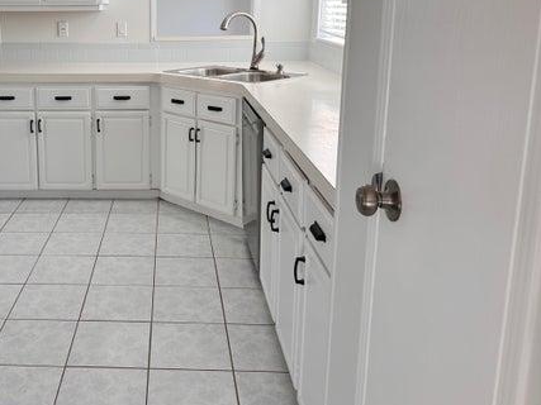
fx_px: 562
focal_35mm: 36
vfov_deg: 38.8
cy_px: 110
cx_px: 139
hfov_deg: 49.4
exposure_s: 1/354
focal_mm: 6.86
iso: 80
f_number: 1.78
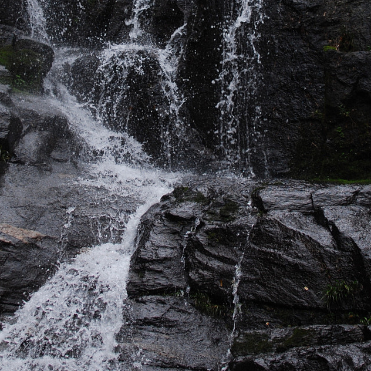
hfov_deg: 15.4
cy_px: 73
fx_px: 1371
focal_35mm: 113
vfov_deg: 15.3
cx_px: 189
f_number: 2.8
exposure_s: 1/500
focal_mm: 35
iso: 200
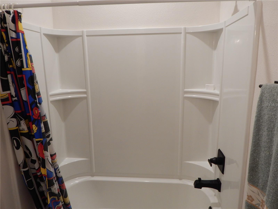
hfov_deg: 69.4
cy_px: 104
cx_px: 139
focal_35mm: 25
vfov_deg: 54.9
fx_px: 201
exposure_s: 1/30
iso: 220
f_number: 3.1
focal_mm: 4.5
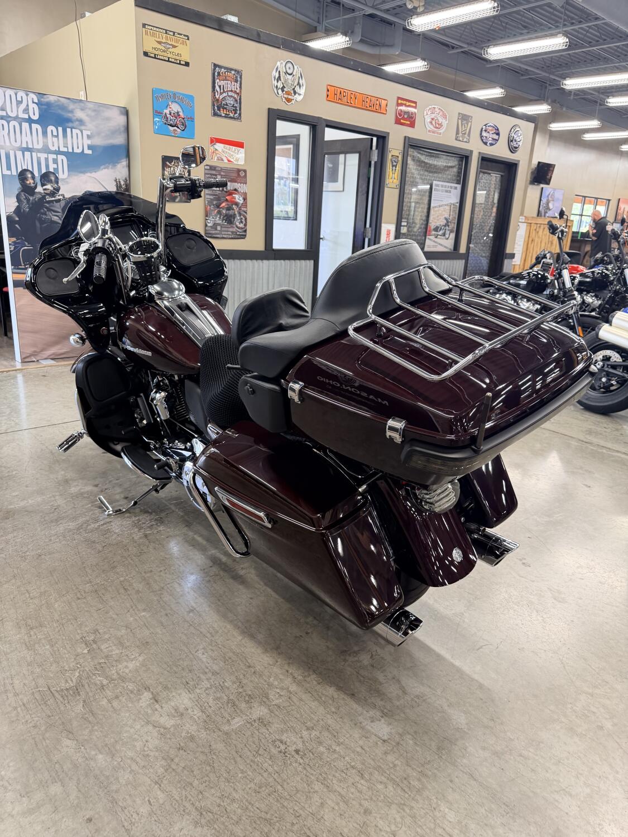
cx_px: 314
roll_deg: -3.5
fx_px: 581
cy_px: 418
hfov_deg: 56.8
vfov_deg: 71.6
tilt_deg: -18.5
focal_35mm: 24
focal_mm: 6.76
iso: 200
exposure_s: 1/60
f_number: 1.78
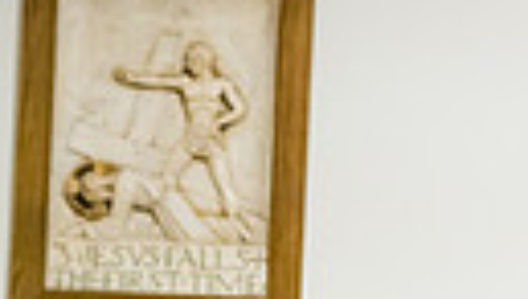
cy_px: 631
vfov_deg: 2.6
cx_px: -119
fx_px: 6464
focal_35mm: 461
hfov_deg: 4.7
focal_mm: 98
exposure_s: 1/200
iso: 6400
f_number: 3.2
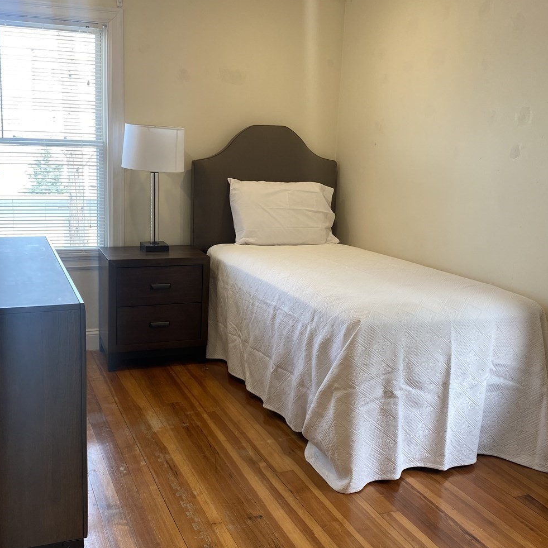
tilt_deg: -10.4
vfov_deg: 46.0
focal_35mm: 36
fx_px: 645
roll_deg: -1.5
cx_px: 227
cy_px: 269
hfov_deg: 45.9
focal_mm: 4.25
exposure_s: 1/120
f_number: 1.8
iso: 64
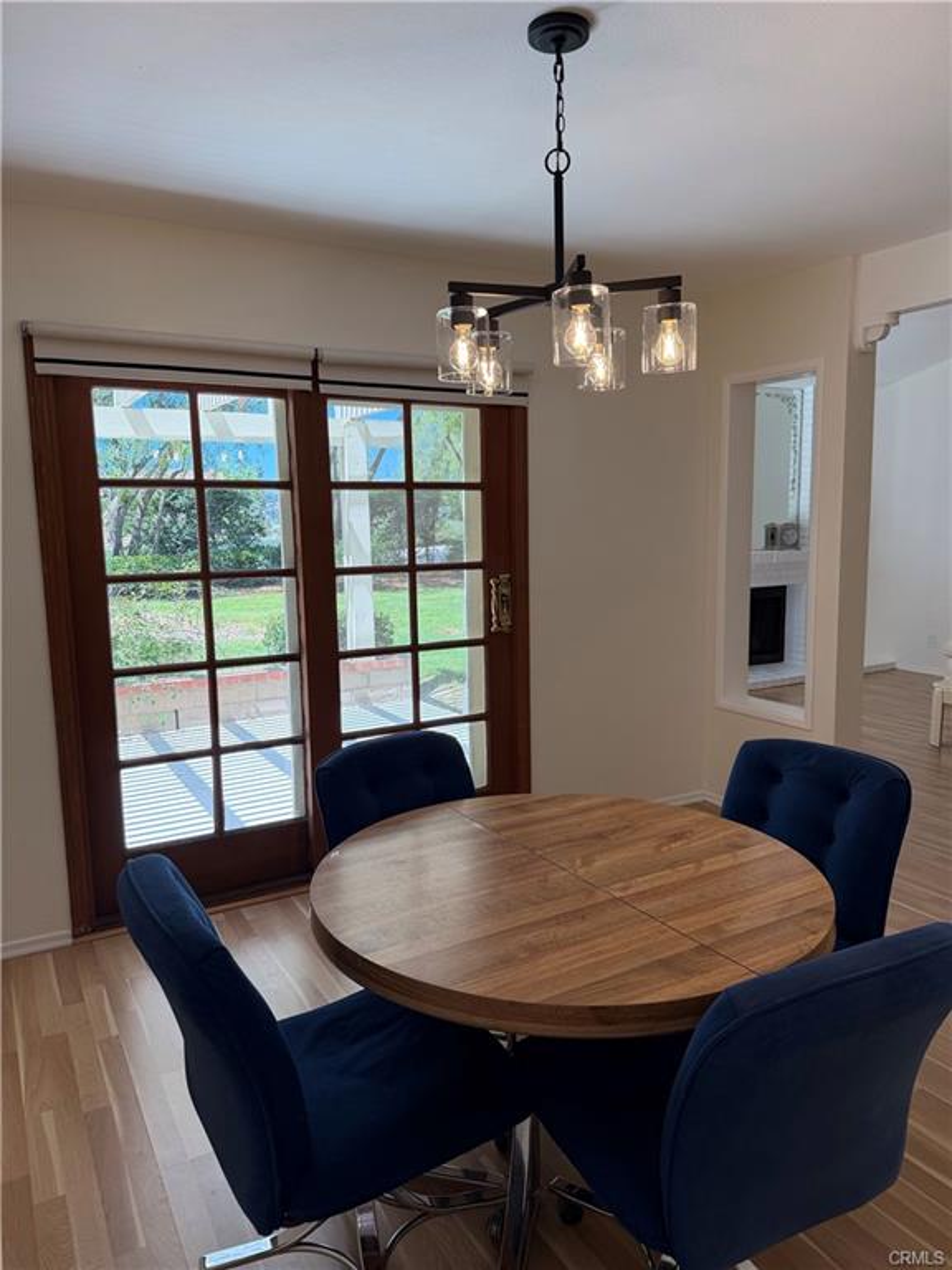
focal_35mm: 24
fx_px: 880
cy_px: 635
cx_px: 476
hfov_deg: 56.8
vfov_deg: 71.6
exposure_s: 1/571
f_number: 1.78
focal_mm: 6.76
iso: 100
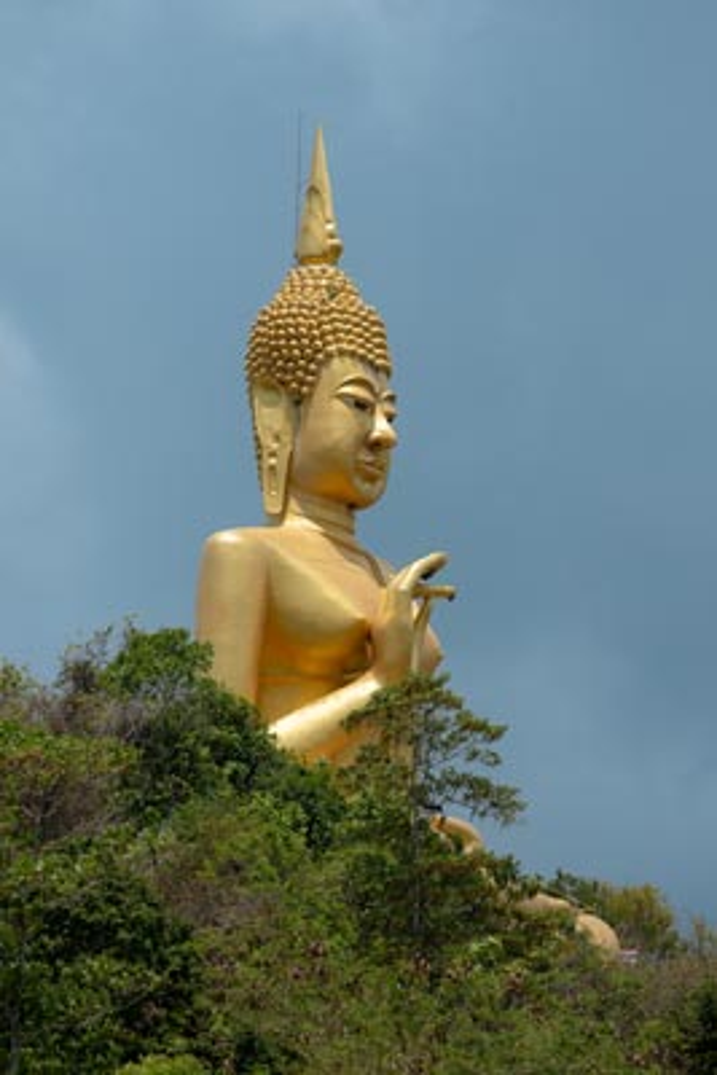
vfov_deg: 11.2
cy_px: 538
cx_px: 358
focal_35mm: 183
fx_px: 5462
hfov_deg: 7.5
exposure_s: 1/1600
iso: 250
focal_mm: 183
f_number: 9
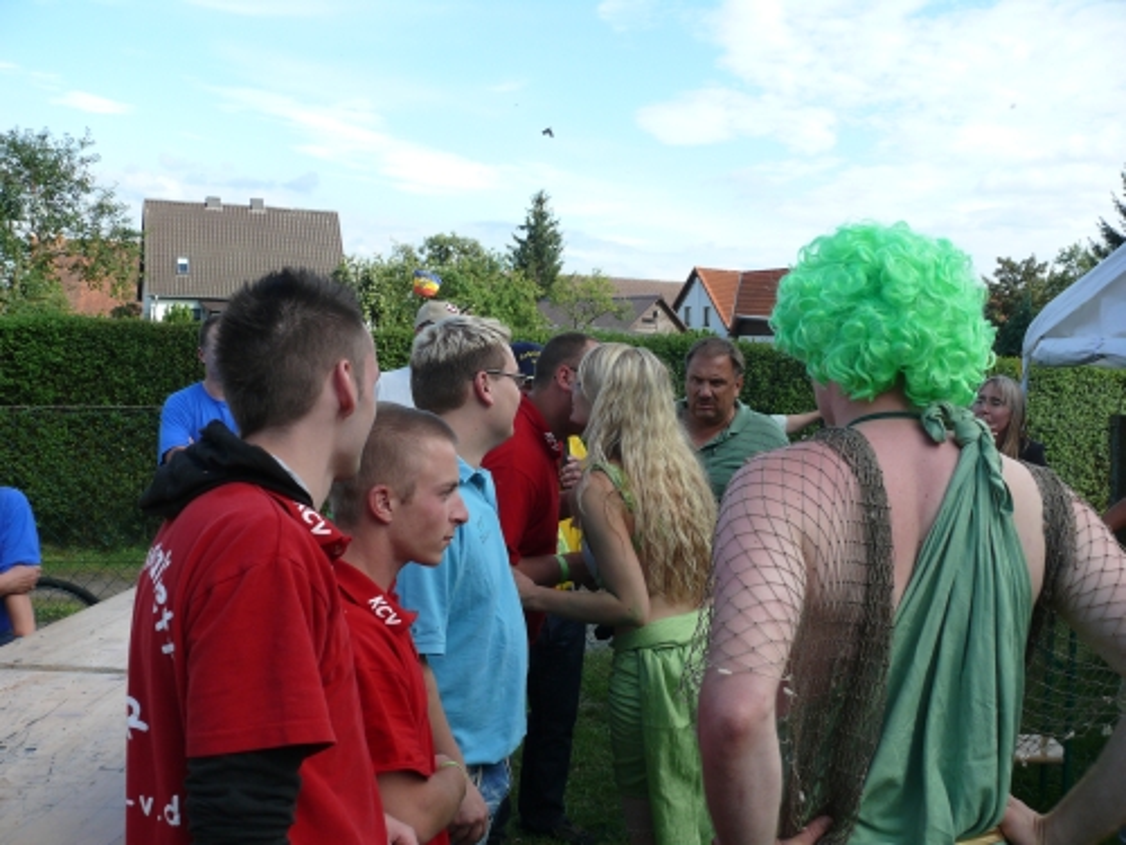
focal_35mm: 35
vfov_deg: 40.7
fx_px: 1138
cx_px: 563
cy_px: 422
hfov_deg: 52.6
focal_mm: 7.4
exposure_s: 1/500
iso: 100
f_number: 3.6
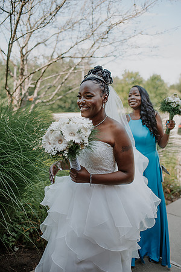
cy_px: 136
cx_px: 90
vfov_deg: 54.4
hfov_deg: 37.9
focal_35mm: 35
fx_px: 264
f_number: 2.2
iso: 100
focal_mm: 35
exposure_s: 1/400
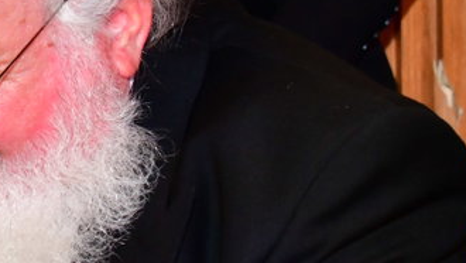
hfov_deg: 9.8
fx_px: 2633
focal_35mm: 213
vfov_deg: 5.7
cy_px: 74
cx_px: -229
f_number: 5.6
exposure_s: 1/125
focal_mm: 48
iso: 1250
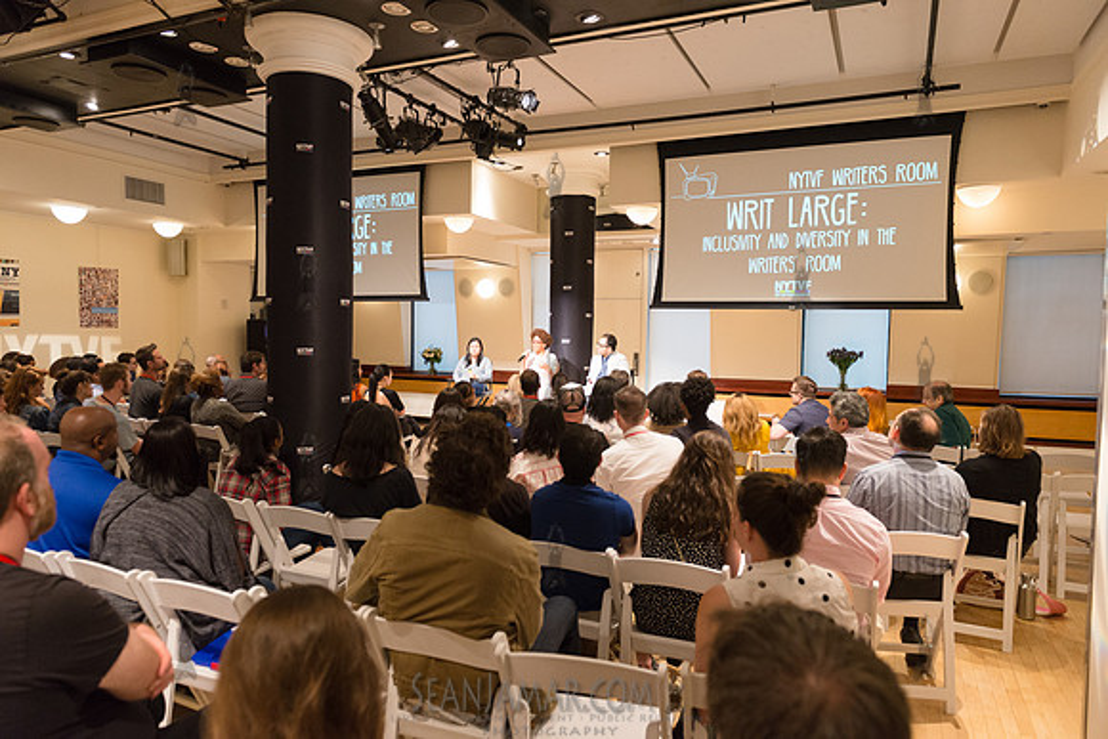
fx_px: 739
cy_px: 370
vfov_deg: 53.2
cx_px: 554
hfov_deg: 73.7
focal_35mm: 24
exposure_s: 1/100
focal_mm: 24
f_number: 4
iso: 2500
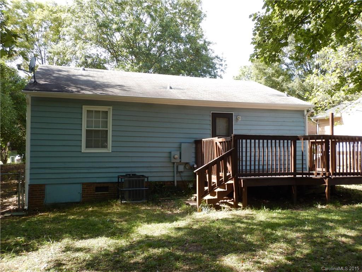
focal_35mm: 31
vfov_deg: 45.4
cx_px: 181
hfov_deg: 58.4
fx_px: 324
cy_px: 136
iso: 125
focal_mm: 5.6
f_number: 4.2
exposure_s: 1/125
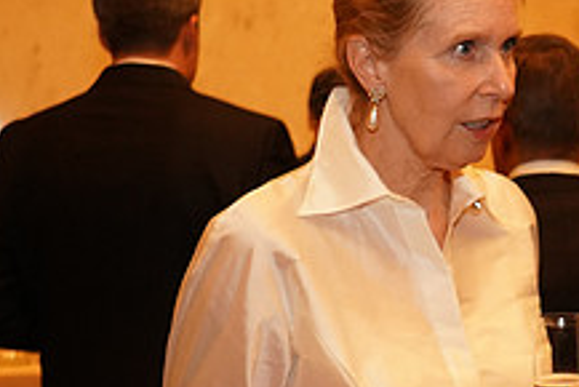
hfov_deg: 20.0
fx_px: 1593
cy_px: 274
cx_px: 576
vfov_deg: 13.8
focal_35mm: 99
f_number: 4
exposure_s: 1/125
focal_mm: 37
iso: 6400
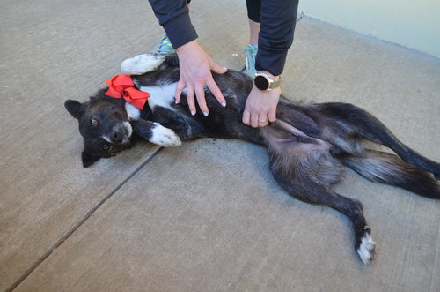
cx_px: 220
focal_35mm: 33
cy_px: 146
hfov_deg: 57.3
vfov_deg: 39.8
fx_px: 402
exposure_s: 1/60
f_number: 4
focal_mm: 22
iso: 450
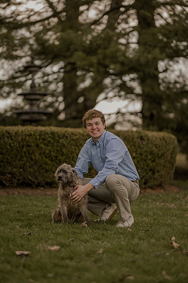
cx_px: 94
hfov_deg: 16.1
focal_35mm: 85
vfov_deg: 23.9
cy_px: 142
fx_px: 666
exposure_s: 1/800
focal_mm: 85
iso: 100
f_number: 1.4
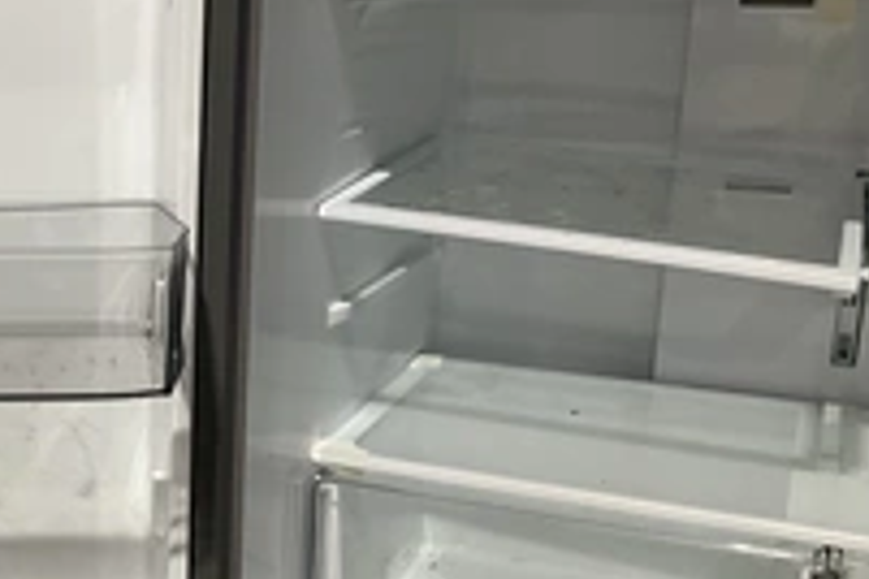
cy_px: 333
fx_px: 1448
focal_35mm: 60
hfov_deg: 31.2
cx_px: 26
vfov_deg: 22.6
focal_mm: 3
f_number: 1.8
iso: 125
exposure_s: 1/60
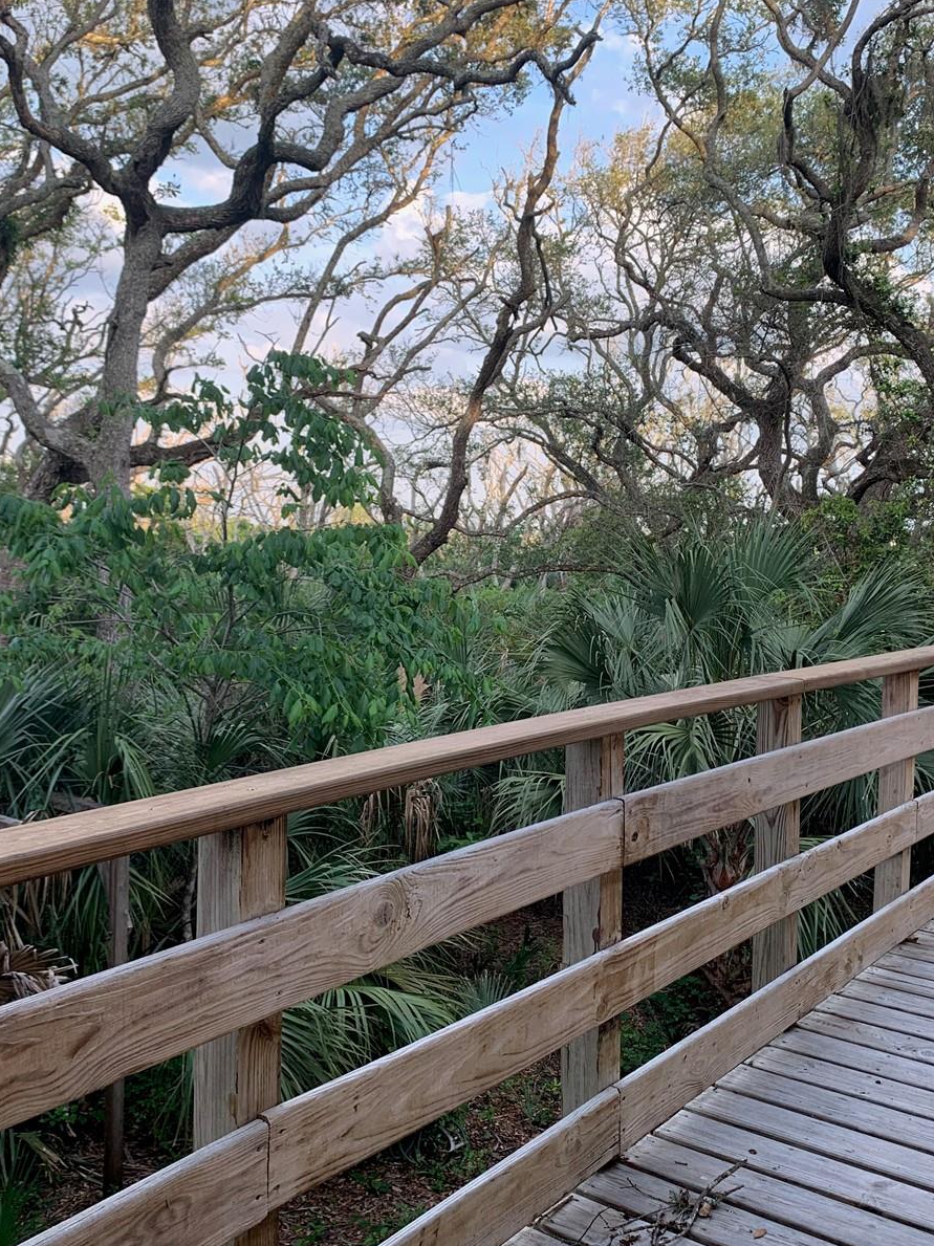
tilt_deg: -3.8
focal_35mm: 35
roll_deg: -1.7
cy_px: 626
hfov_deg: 40.7
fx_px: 1260
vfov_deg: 52.6
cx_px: 482
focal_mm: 4.25
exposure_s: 1/120
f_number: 1.8
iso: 25
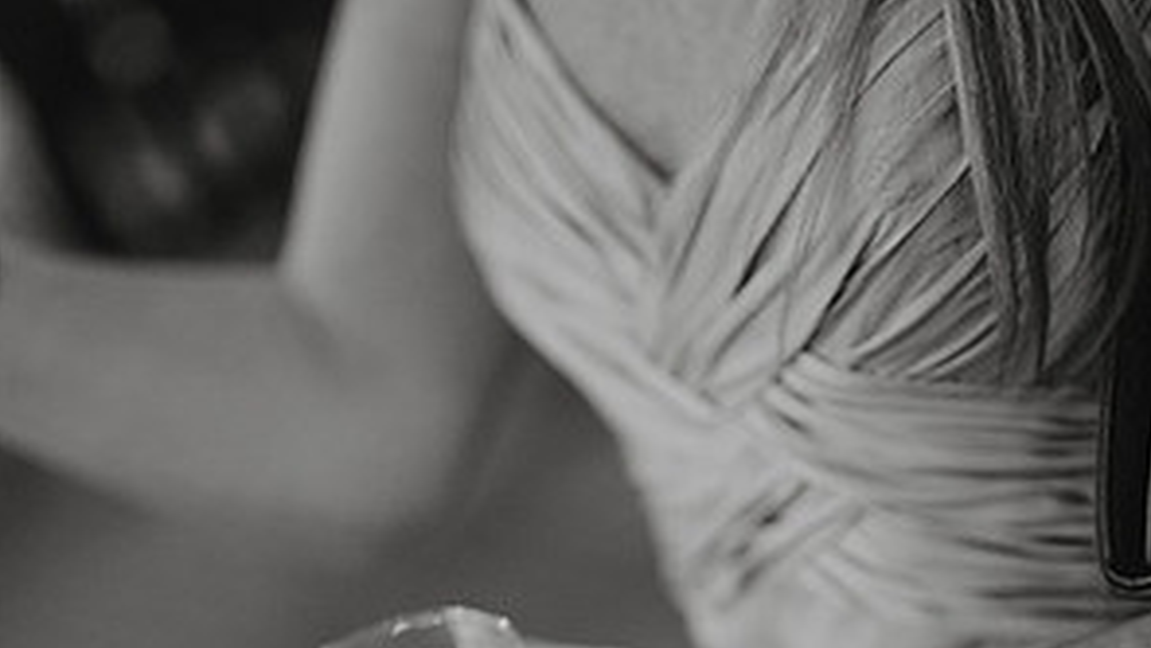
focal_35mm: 80
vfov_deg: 14.7
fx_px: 2442
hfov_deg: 26.5
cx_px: 581
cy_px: 718
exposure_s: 1/30
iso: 2000
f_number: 1.8
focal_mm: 50
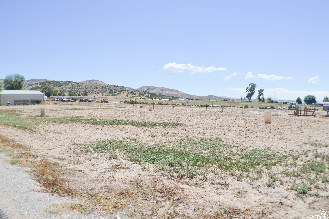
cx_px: 164
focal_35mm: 39
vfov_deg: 34.2
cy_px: 110
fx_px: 356
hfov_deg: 49.6
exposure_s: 1/250
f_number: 8
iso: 100
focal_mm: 26
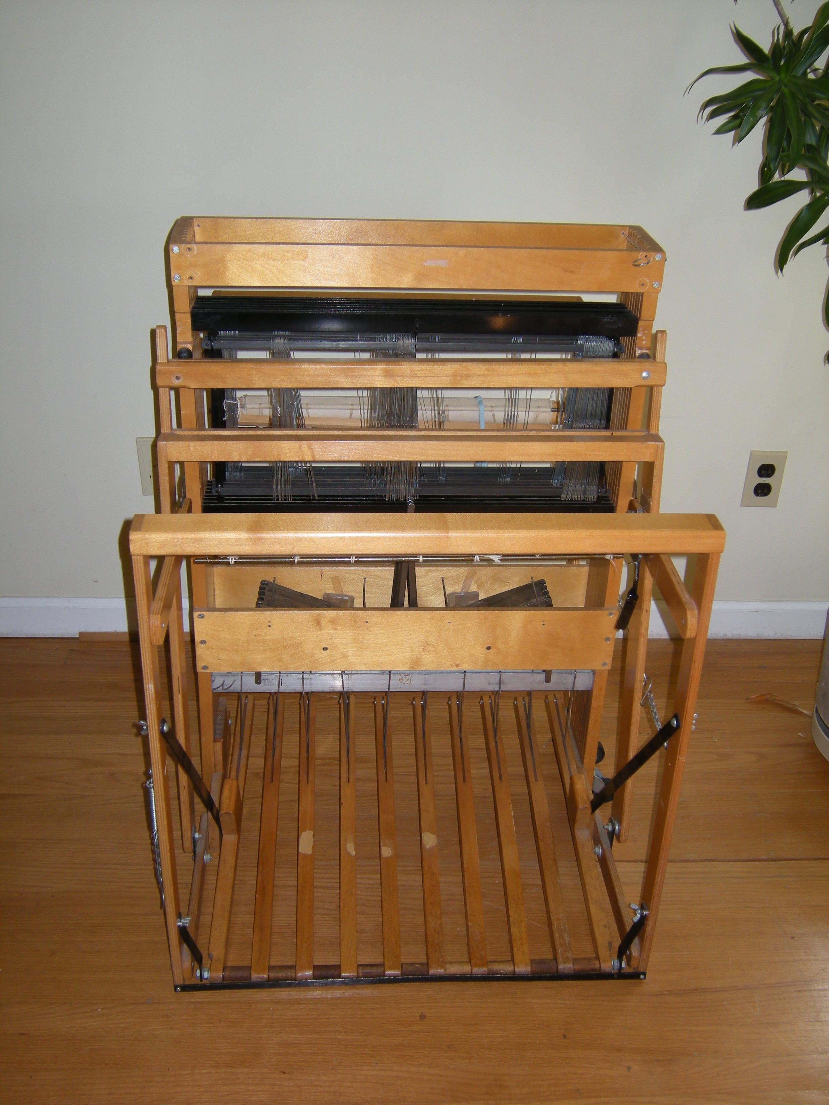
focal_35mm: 38
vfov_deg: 49.0
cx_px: 414
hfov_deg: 37.7
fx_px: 1213
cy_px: 552
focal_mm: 6.3
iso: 79
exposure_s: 1/30
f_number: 3.2
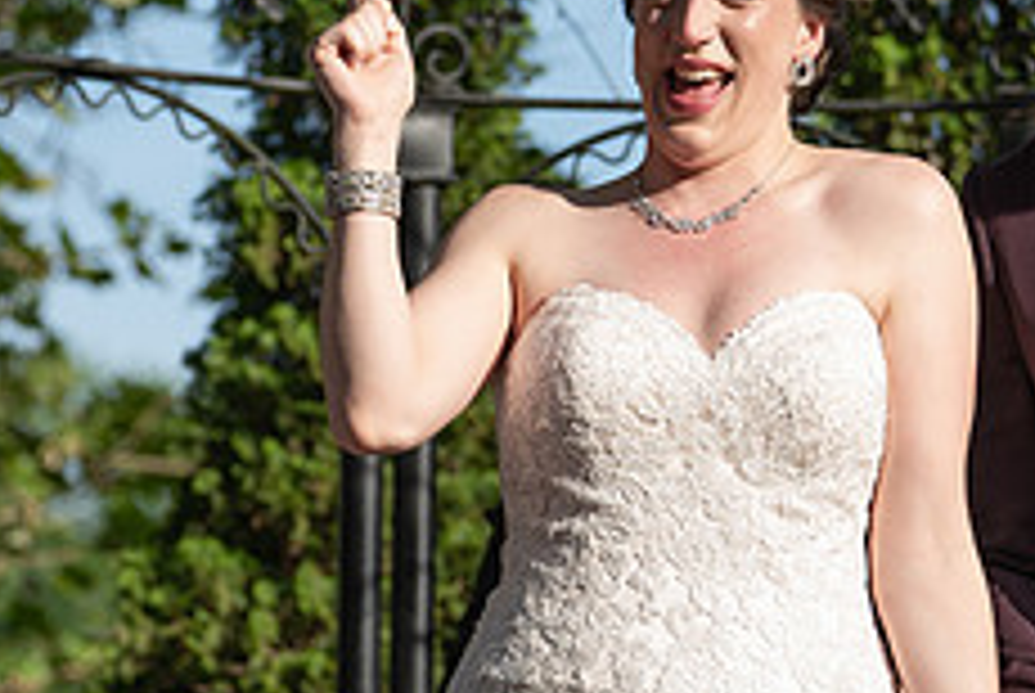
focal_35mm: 359
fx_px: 10334
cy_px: 414
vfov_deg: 3.8
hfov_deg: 5.7
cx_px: 724
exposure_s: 1/500
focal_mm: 111
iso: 50
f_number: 4
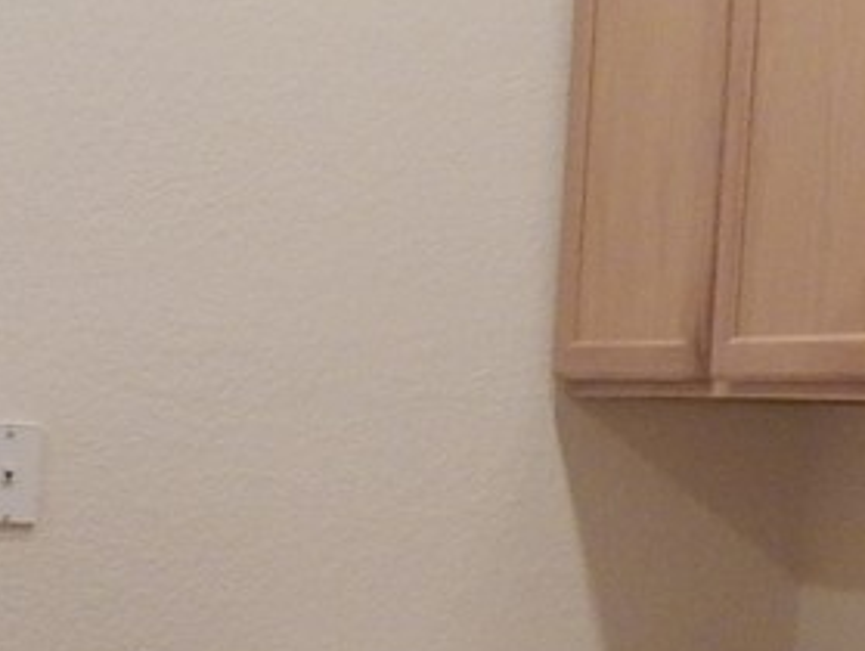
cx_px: -521
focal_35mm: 126
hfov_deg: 14.3
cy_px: 642
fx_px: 3153
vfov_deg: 11.7
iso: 200
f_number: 3
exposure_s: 1/30
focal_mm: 4
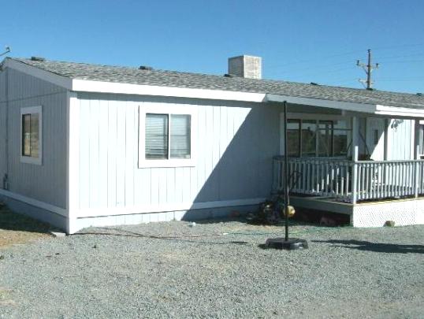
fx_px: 417
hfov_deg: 53.9
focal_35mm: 34
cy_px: 160
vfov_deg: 41.9
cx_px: 212
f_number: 5.5
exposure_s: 1/551
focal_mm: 5.7
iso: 64
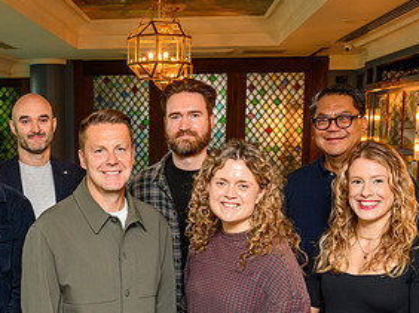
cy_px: 219
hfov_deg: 33.6
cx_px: 101
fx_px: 677
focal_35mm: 56
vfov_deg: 25.9
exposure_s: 1/200
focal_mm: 28
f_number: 5
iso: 2000
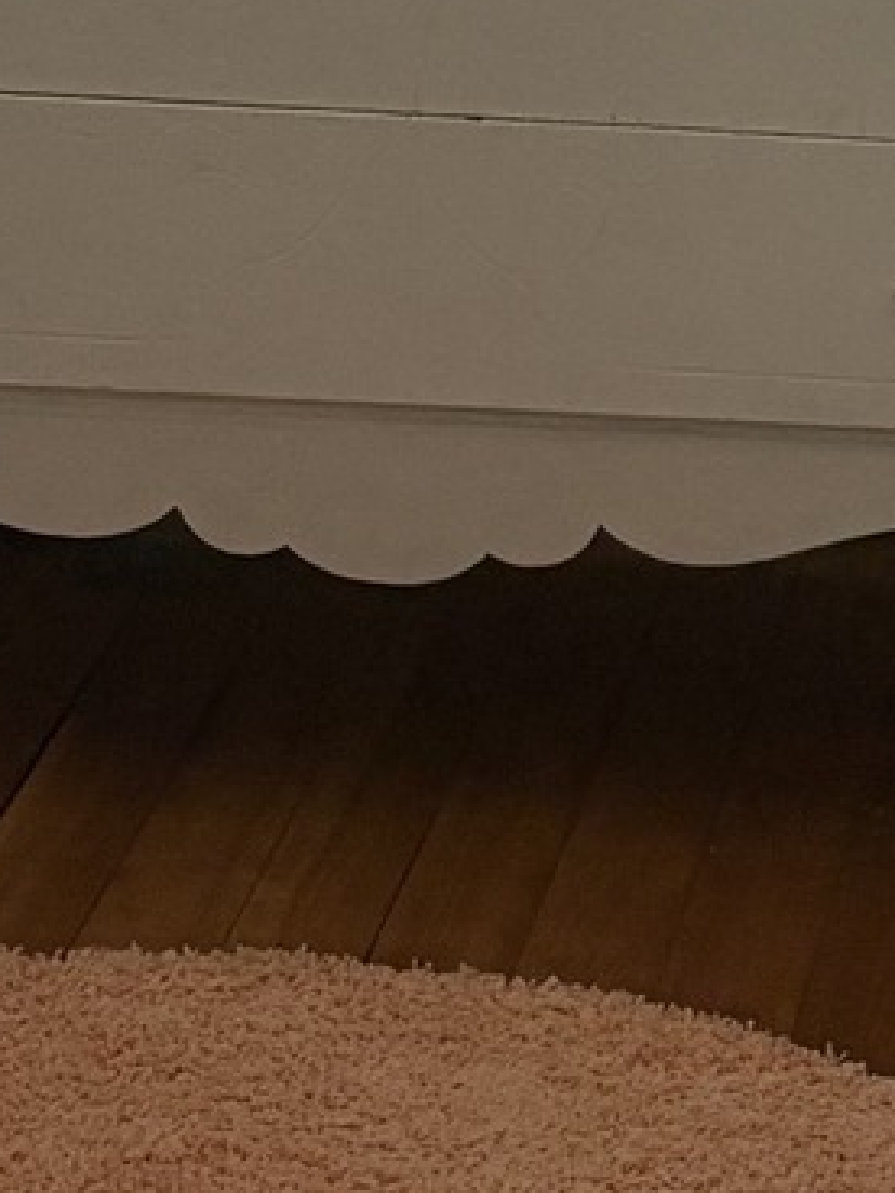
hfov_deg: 8.8
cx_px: 1488
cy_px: -97
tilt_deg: -13.1
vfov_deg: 11.9
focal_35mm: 163
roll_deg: -3.3
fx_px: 5619
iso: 160
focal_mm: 5.96
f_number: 1.6
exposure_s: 1/60
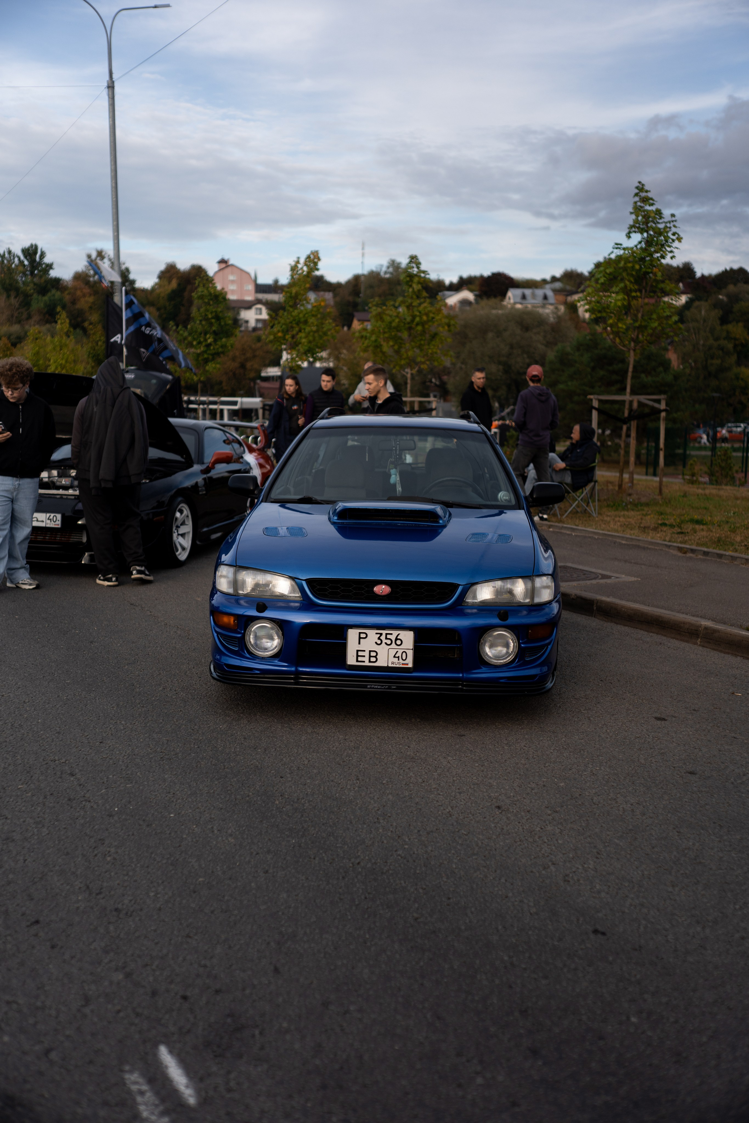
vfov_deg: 54.4
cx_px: 374
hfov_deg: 37.9
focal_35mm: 35
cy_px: 562
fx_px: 1092
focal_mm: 35
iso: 100
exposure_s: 1/2000
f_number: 2.2
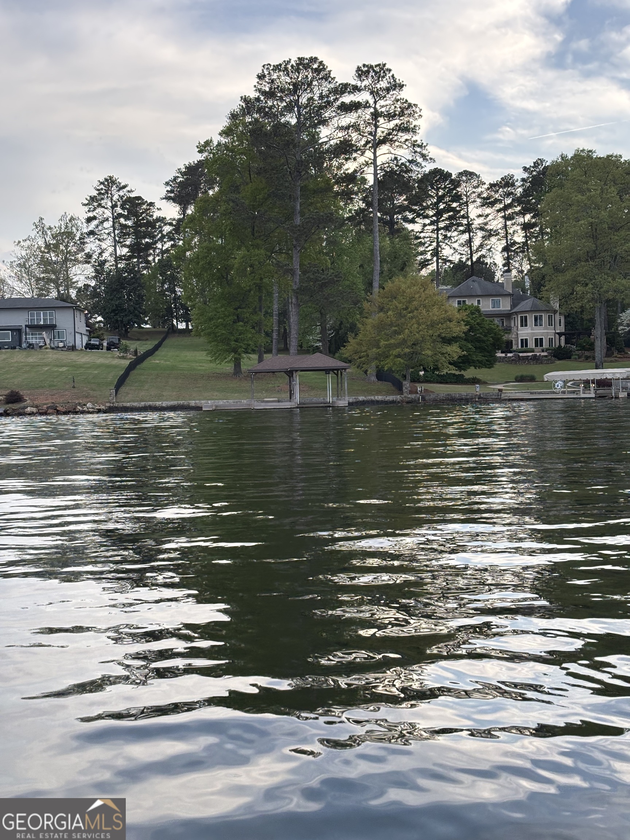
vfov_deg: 36.8
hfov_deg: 28.0
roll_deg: +2.9
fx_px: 1262
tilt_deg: -1.7
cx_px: 315
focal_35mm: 52
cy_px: 420
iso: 32
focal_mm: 5.96
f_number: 1.6
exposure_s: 1/302
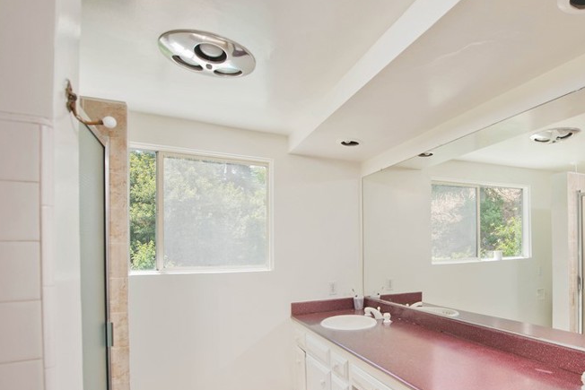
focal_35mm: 22
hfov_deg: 75.6
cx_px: 399
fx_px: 358
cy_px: 236
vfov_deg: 56.8
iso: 400
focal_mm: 14
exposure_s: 1/320
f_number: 5.6
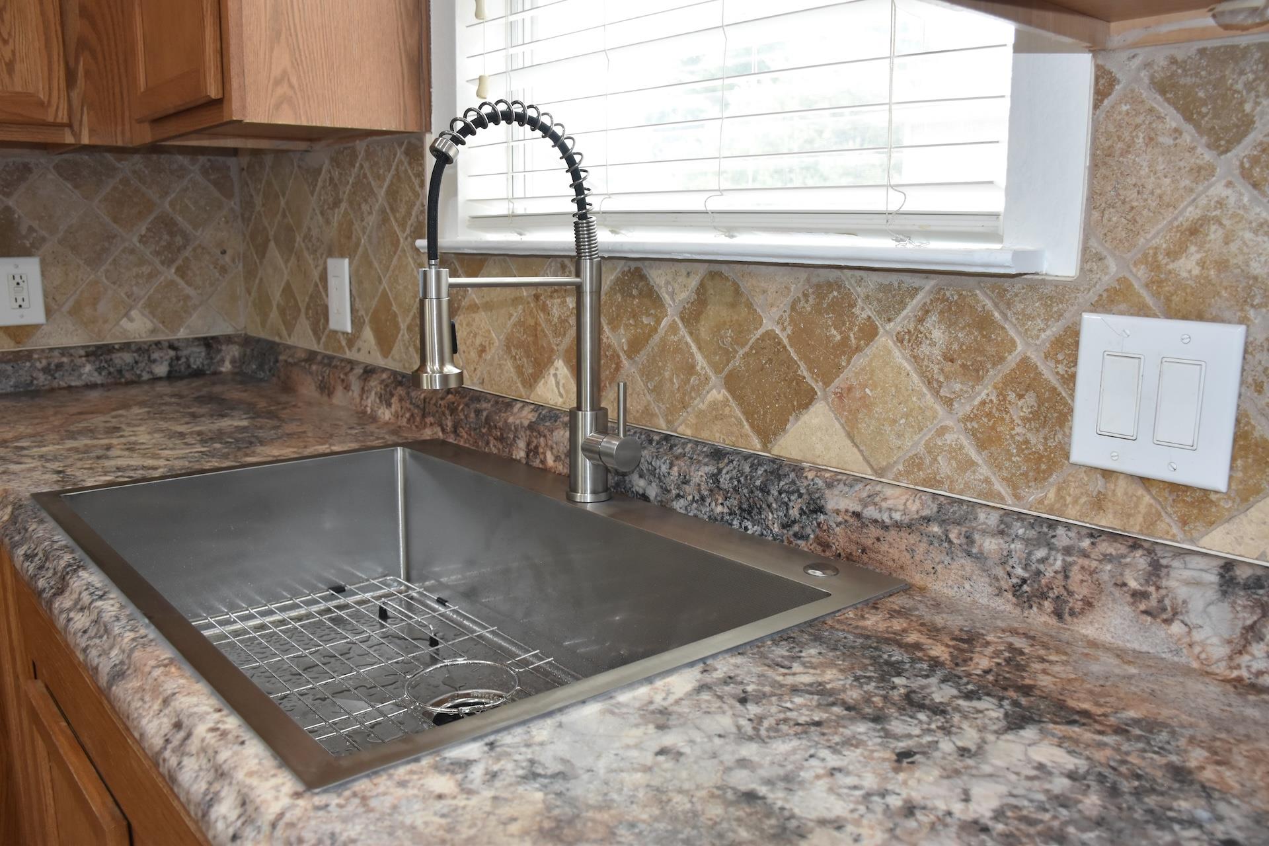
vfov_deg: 47.9
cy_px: 423
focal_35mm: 27
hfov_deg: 67.4
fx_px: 952
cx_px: 634
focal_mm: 18
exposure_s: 1/125
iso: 800
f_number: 5.6
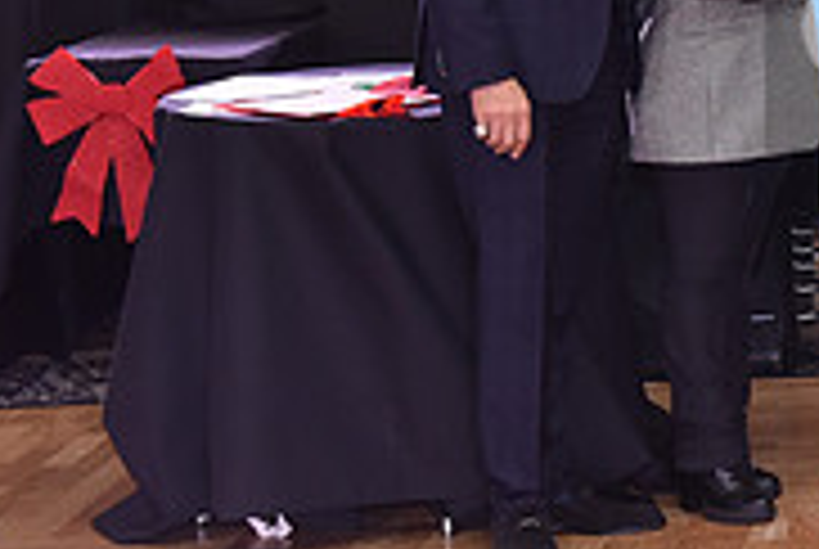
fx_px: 3623
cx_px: 1256
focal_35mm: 159
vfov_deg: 8.6
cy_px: 34
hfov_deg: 12.2
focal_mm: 50
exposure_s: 1/250
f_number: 5
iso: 1250
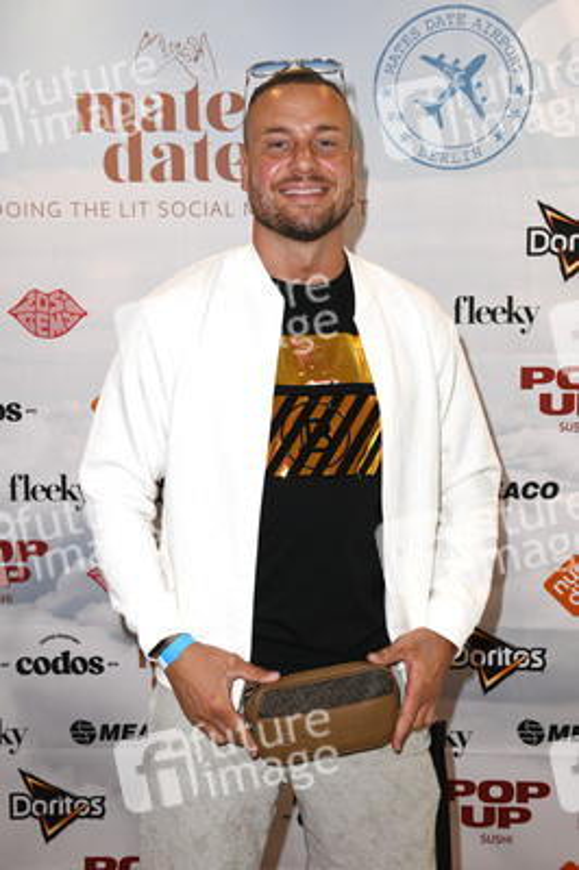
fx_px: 1063
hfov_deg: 30.5
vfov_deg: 44.5
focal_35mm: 44
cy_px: 435
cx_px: 290
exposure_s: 1/250
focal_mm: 44
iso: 1250
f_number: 6.3
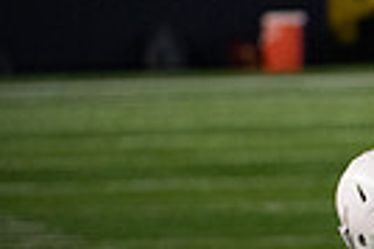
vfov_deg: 1.6
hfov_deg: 2.4
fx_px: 8975
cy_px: 119
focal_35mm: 865
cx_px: 798
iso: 4500
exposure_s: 1/500
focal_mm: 200
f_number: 4
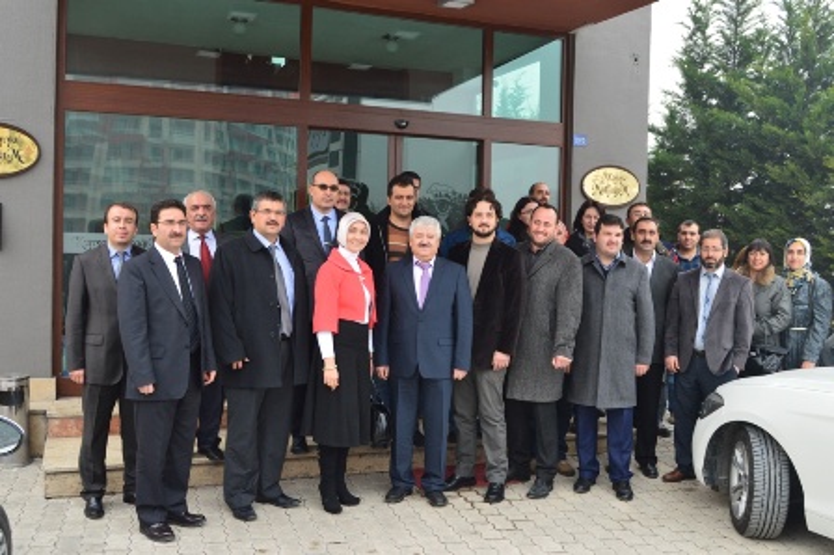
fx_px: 833
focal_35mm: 36
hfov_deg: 53.2
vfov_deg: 36.8
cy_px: 278
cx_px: 417
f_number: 9
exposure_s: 1/100
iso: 400
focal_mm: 24
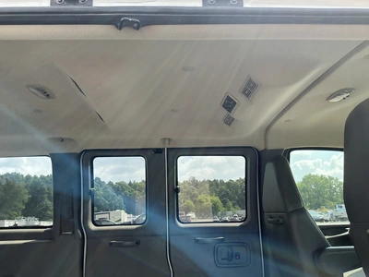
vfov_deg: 49.7
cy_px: 138
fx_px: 298
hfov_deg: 63.4
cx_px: 184
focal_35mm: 28
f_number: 1.8
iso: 25
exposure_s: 1/391
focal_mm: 3
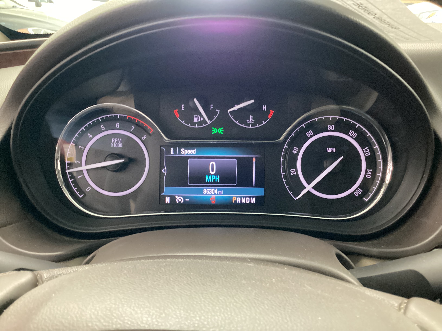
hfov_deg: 58.4
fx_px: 396
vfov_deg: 45.4
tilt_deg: -23.8
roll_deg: -1.2
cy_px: 166
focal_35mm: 31
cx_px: 221
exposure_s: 1/30
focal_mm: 3.3
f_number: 2.4
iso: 800
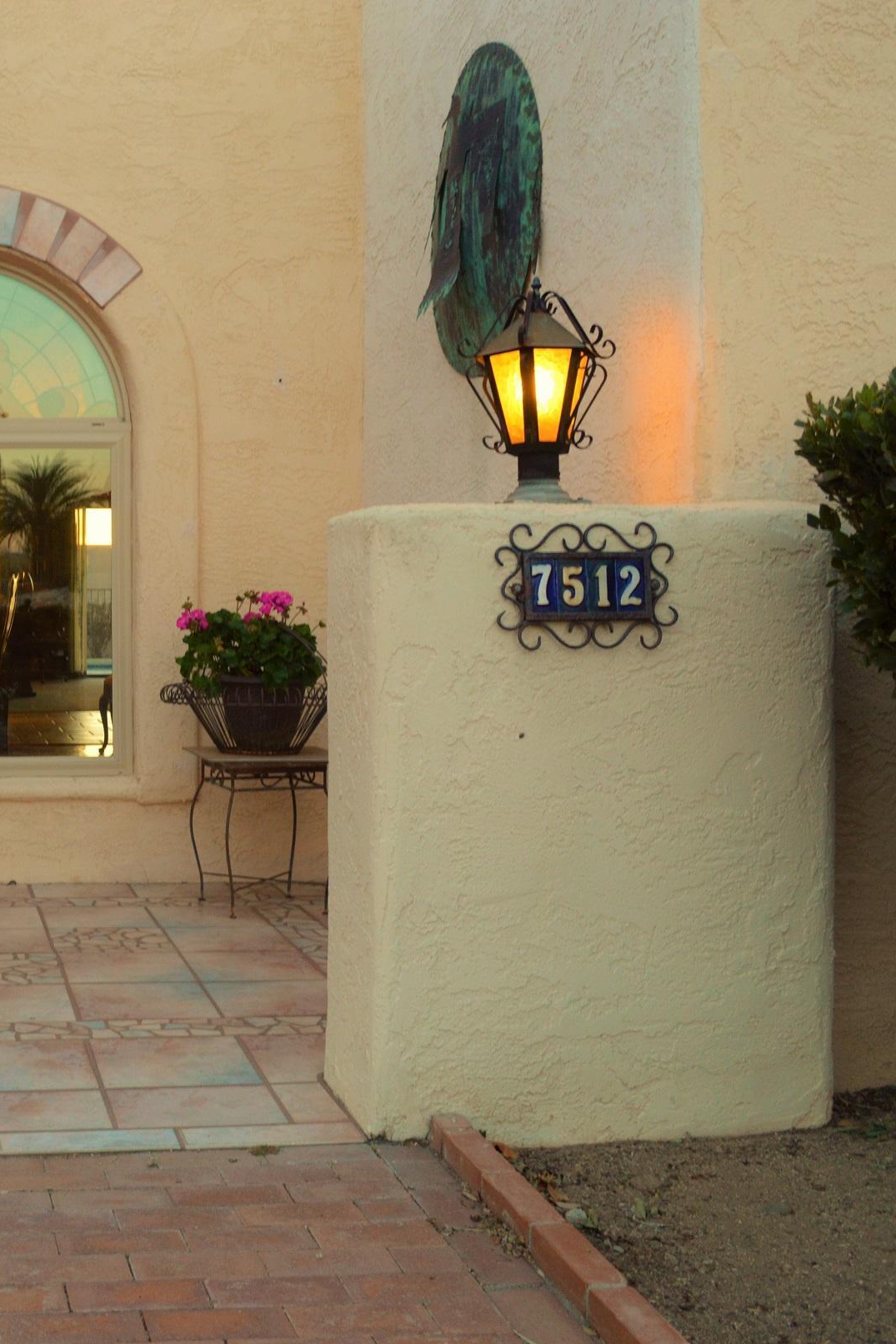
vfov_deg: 47.4
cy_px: 673
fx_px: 1530
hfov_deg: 30.3
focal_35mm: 41
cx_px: -3
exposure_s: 1/100
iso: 400
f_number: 5
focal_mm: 18
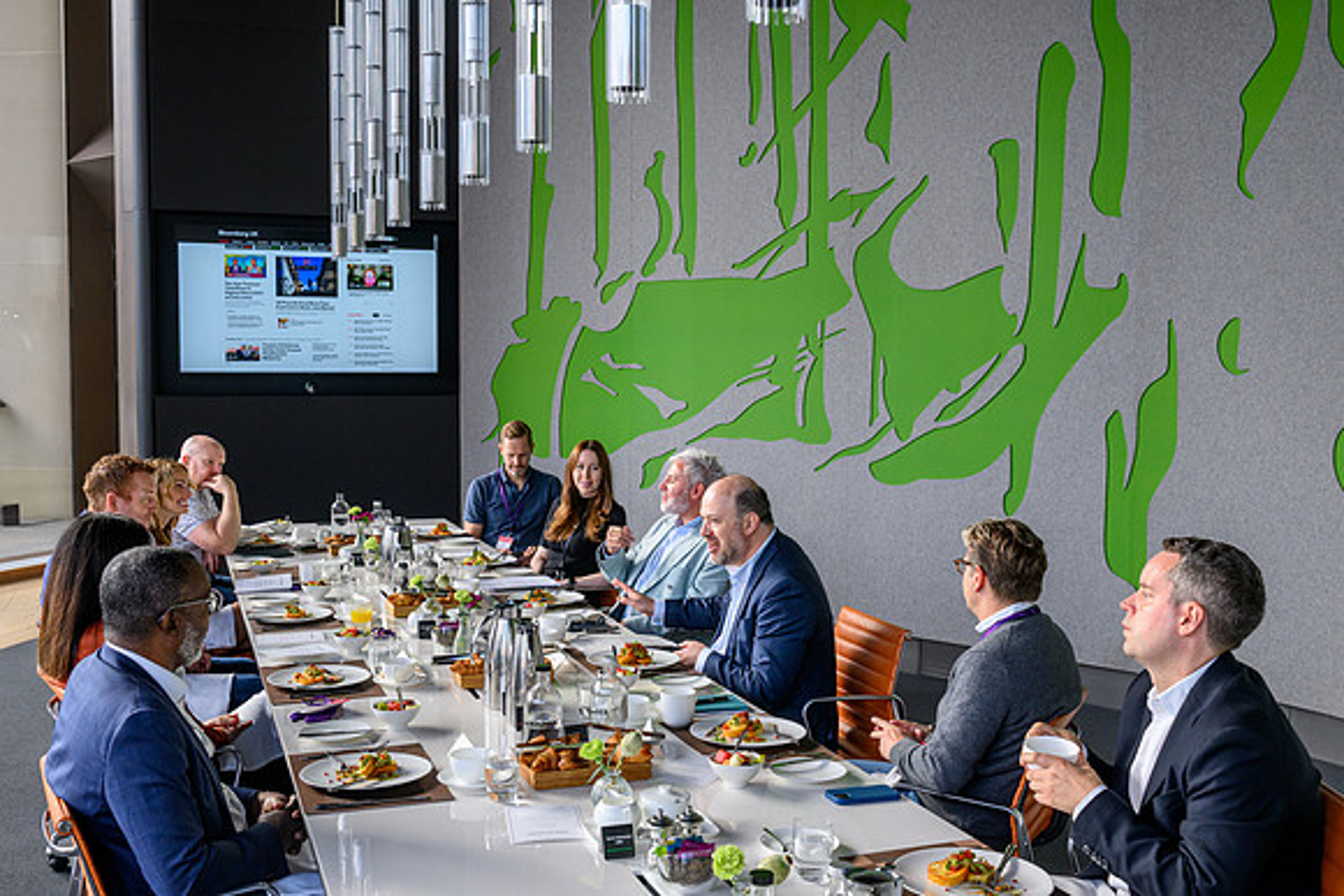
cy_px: 448
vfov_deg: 37.1
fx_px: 1336
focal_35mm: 36
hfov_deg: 53.4
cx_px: 672
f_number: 8
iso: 800
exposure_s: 1/125
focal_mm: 35
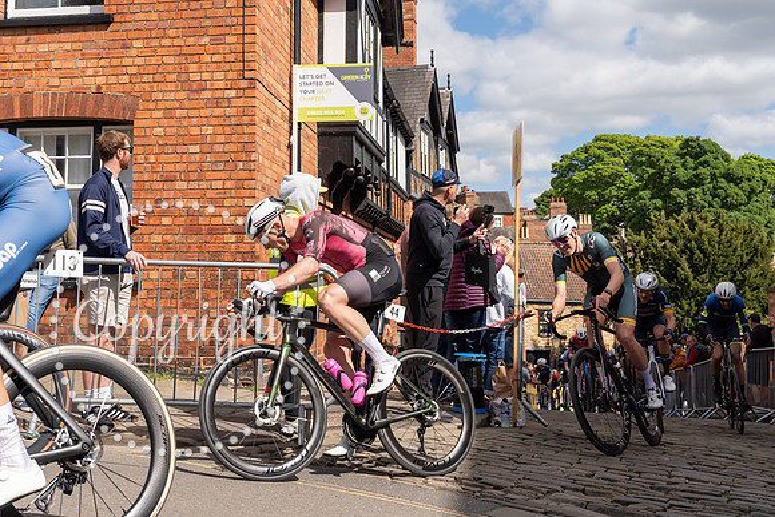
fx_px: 1030
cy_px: 173
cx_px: 292
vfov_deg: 28.0
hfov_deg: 40.9
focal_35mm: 48
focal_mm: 32
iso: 125
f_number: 5
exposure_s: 1/1000
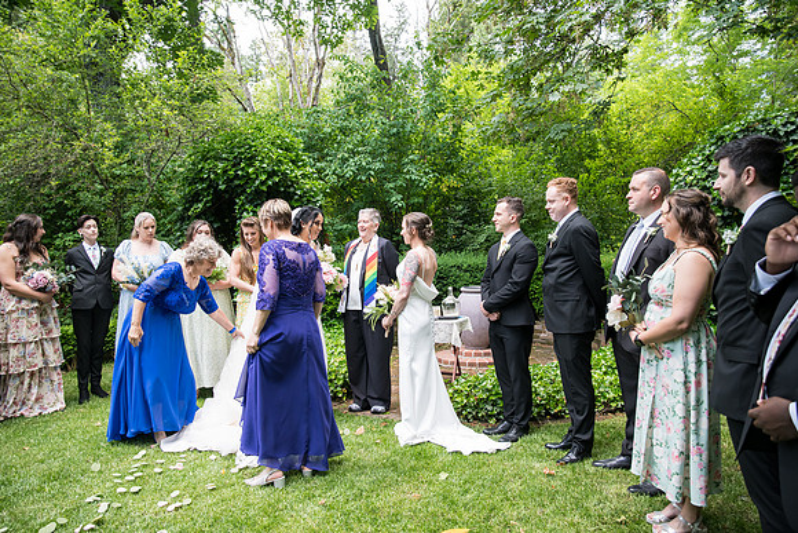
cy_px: 266
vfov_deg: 53.2
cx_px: 399
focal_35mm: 24
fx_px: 532
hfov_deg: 73.7
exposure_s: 1/400
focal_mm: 24
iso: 640
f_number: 3.5
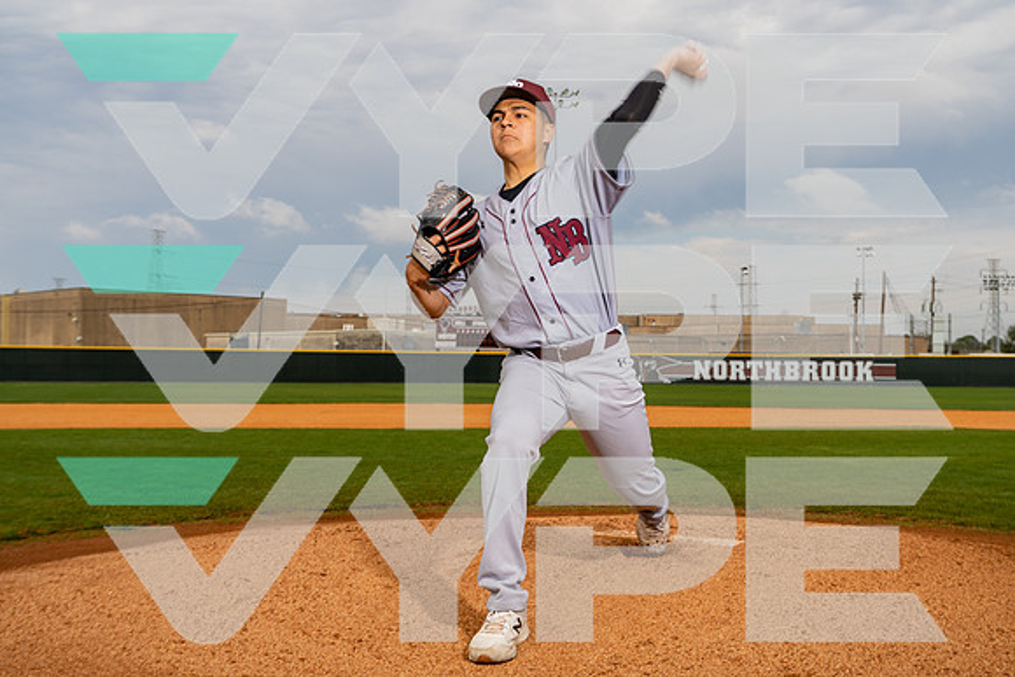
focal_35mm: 42
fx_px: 1184
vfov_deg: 31.9
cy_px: 338
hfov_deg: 46.4
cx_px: 508
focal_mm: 42
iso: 100
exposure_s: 1/250
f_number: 5.6
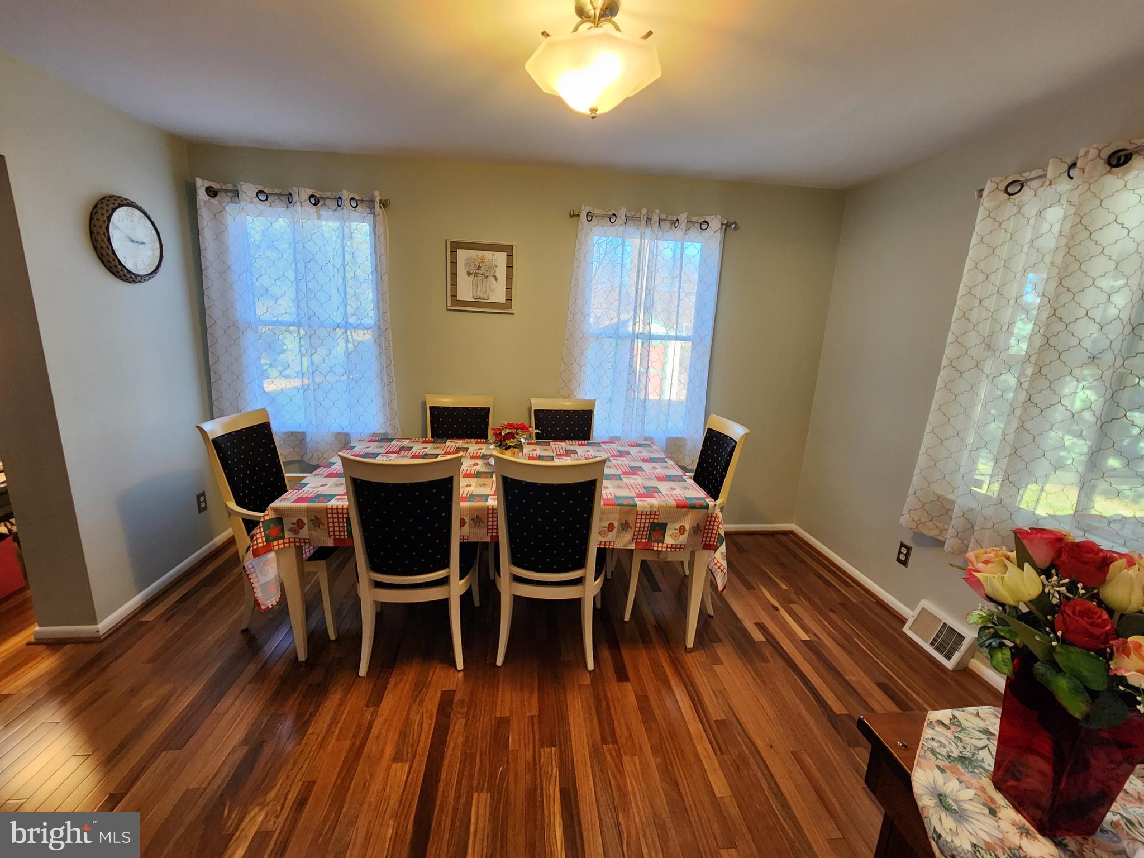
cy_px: 429
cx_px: 572
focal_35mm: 13
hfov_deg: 106.2
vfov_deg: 89.9
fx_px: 430
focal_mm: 2.2
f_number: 2.2
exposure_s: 1/60
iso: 250
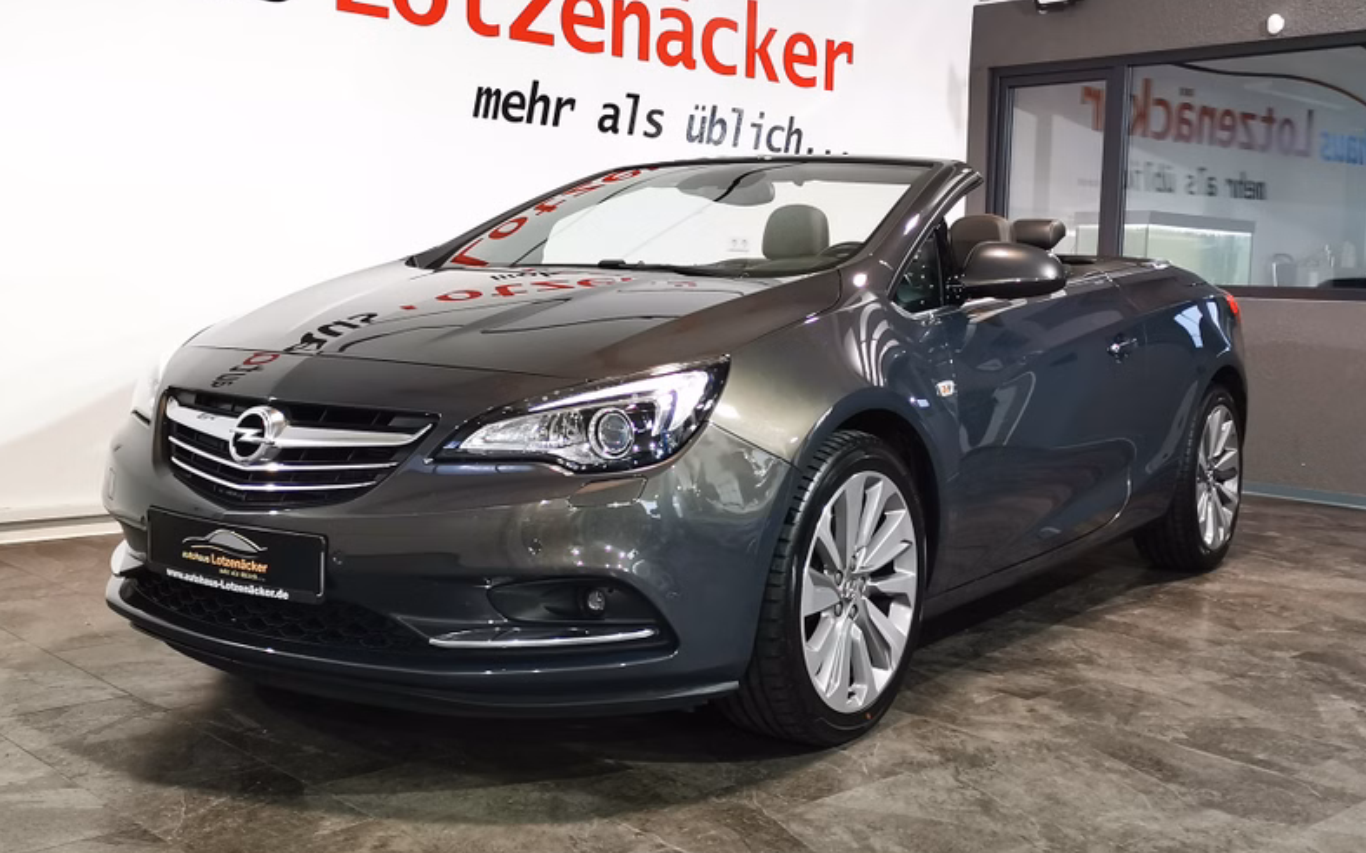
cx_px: 688
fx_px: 1526
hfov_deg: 48.2
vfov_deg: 31.2
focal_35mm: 41
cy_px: 400
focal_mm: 5.58
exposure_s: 1/50
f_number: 1.8
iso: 200
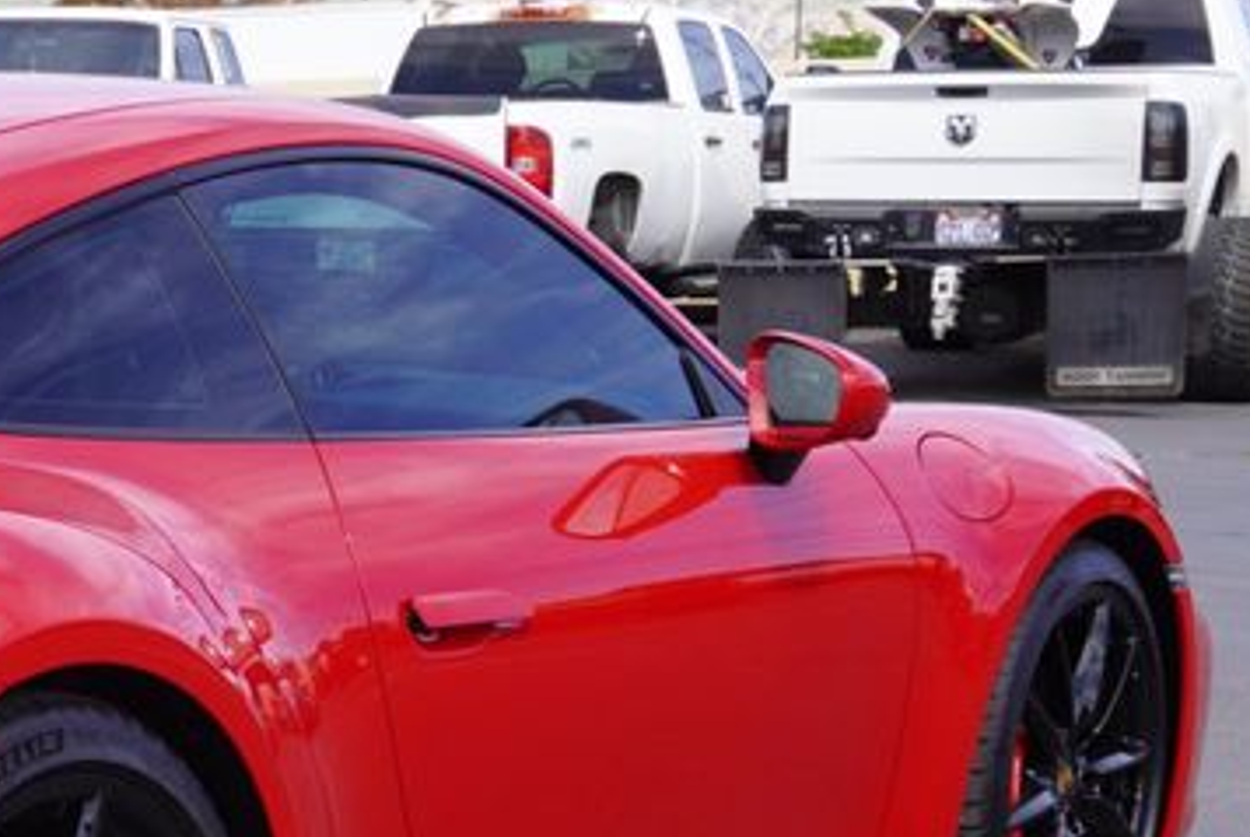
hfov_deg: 18.0
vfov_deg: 12.6
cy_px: 833
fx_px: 3735
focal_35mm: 107
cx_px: -273
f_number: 8
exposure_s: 1/100
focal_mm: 25
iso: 100
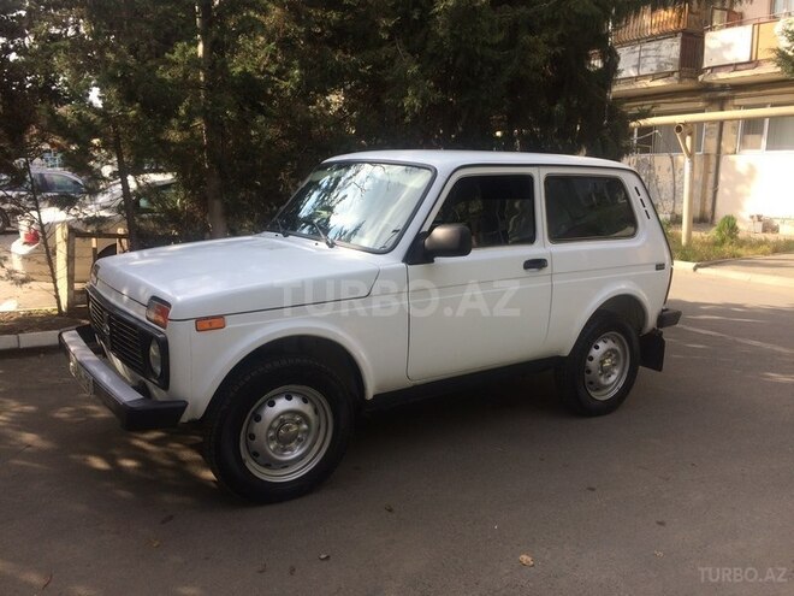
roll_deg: -0.2
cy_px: 298
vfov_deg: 48.2
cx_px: 397
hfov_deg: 61.7
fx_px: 665
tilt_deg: -12.7
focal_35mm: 29
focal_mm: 4.15
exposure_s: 1/733
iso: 32
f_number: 2.2
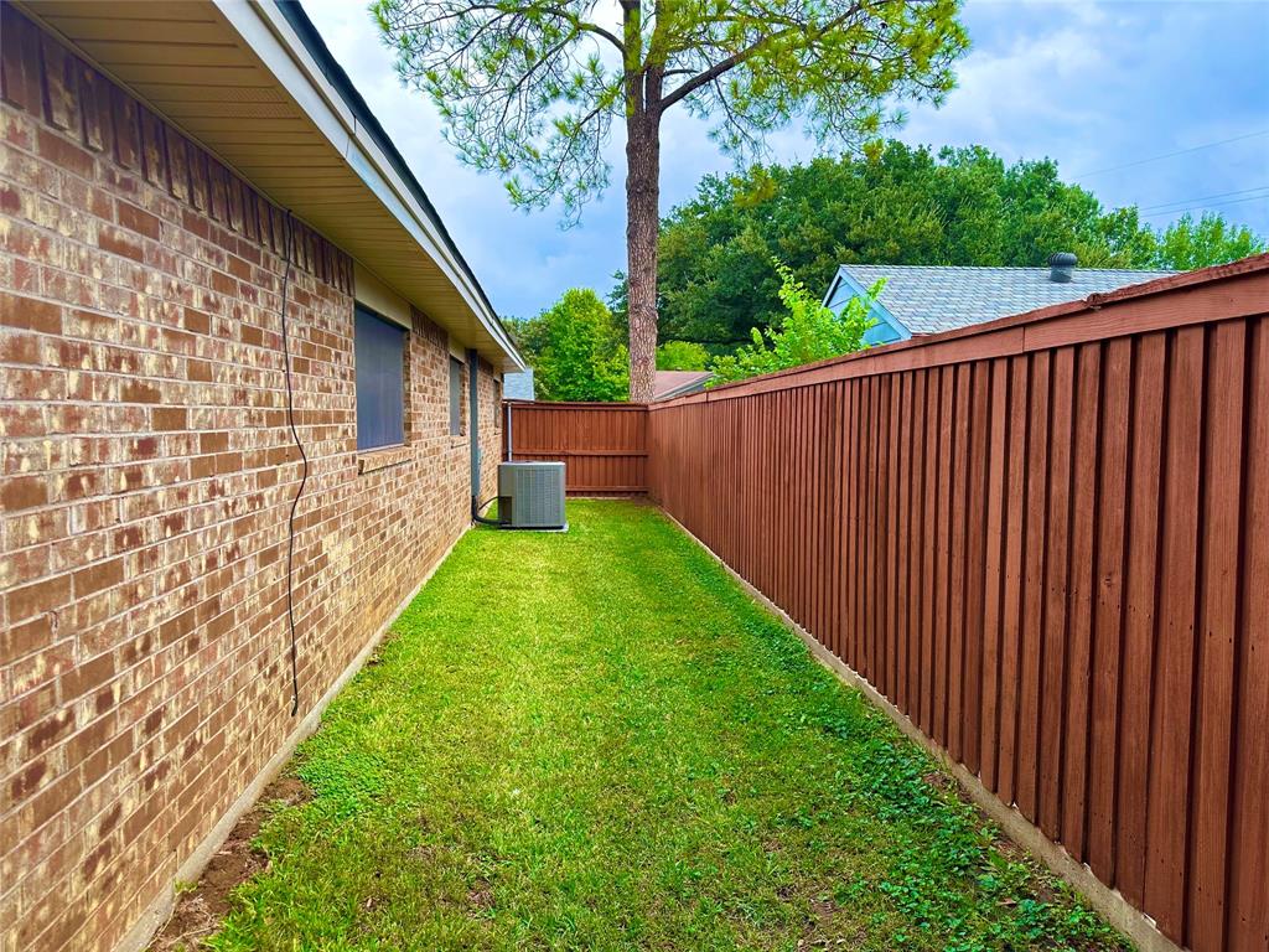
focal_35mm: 24
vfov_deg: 56.8
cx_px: 634
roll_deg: -0.1
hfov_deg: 71.6
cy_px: 476
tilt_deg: -5.6
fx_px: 880
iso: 80
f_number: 1.78
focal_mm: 6.86
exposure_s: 1/685
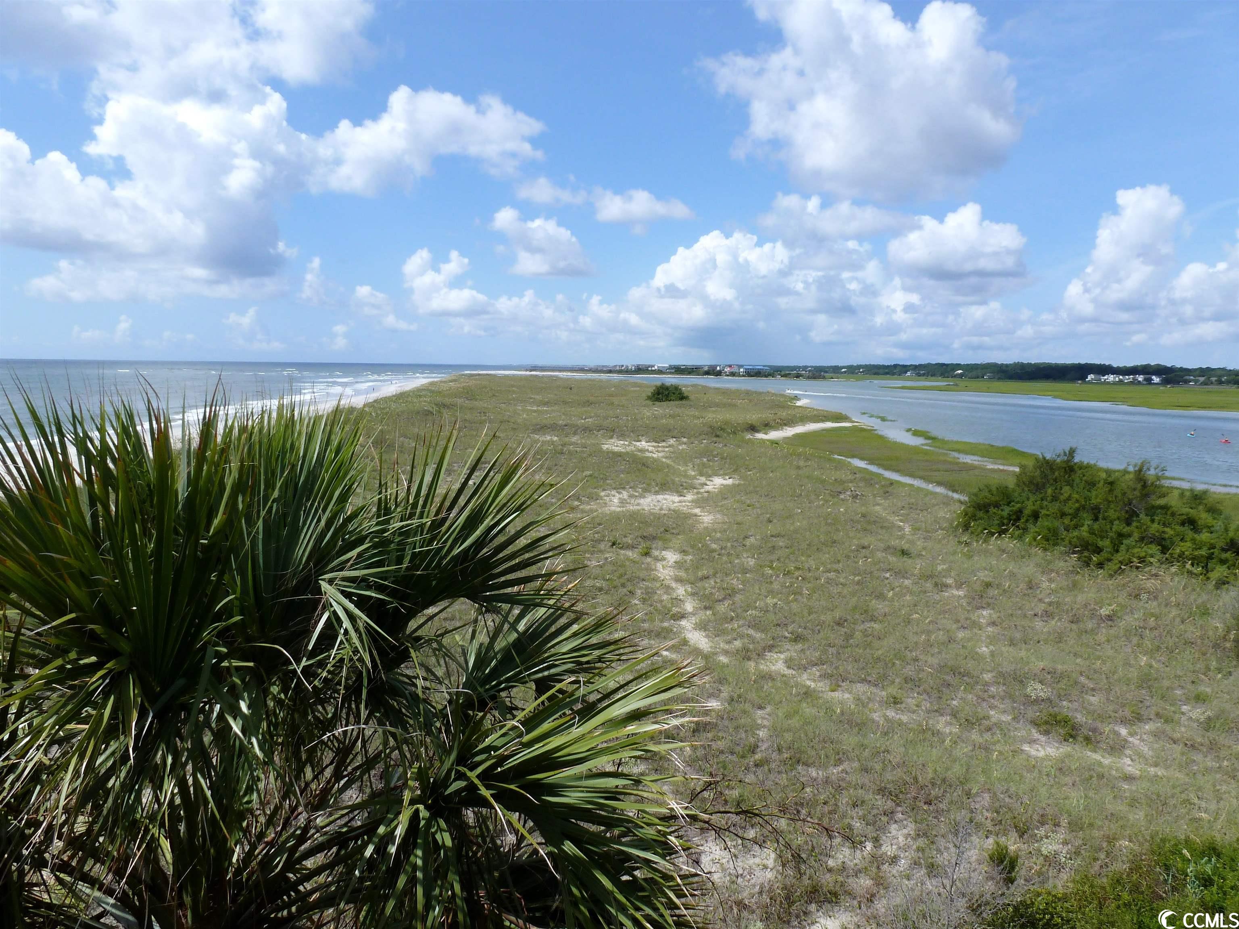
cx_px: 620
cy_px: 464
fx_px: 859
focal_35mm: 24
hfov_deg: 71.6
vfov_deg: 56.8
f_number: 5
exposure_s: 1/500
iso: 100
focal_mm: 4.3
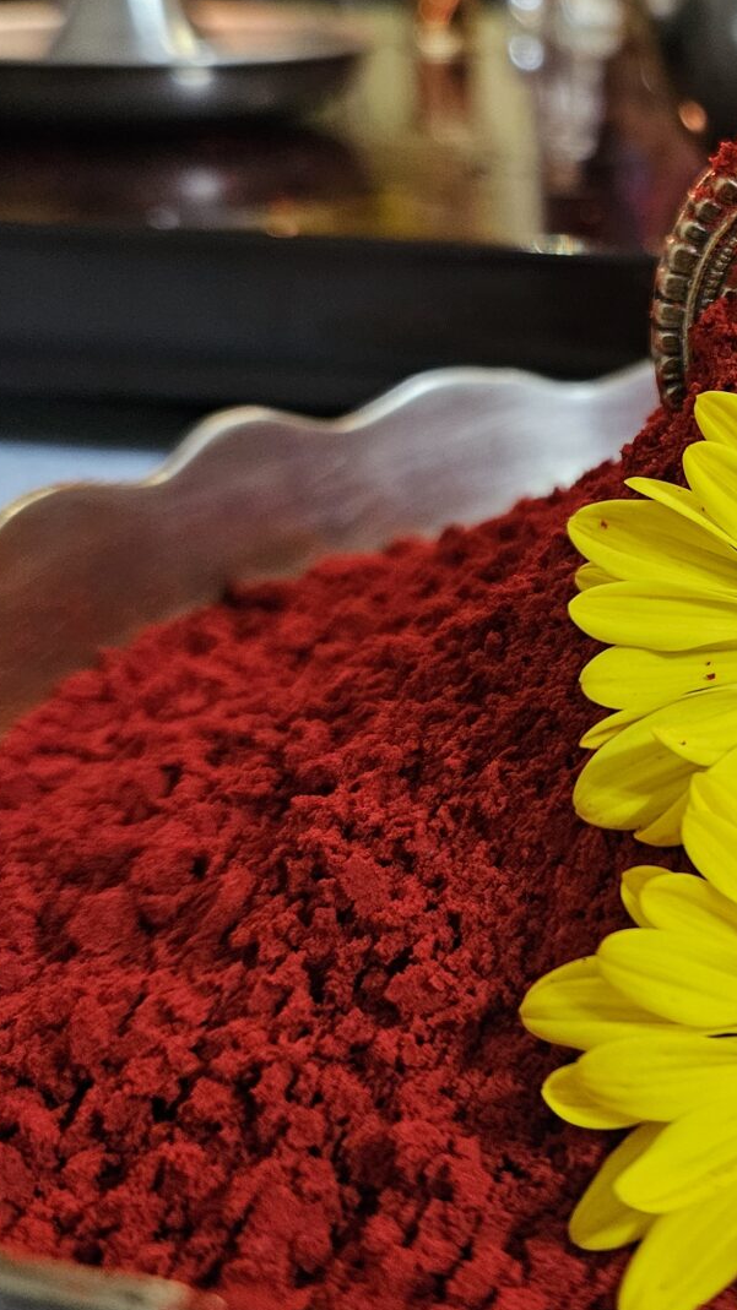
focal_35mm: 48
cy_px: 456
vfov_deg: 42.4
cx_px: 904
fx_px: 1668
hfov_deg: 22.7
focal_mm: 5.4
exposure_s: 1/40
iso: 500
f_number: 1.8
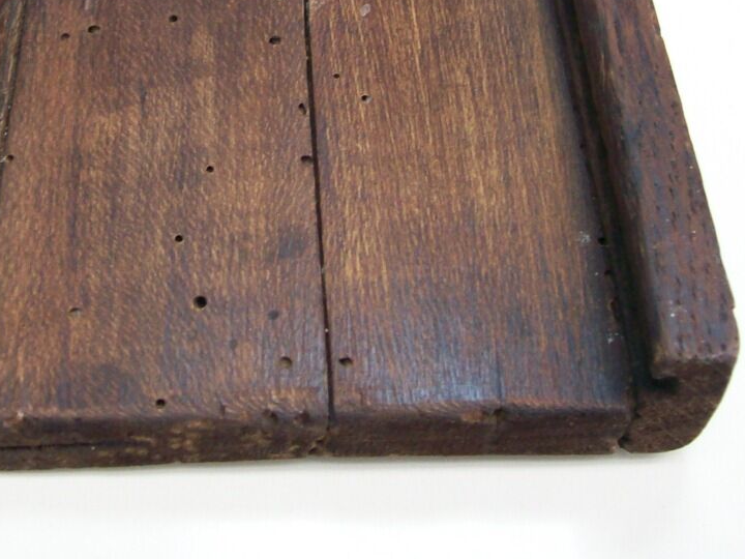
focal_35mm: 64
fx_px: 1377
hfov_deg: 30.1
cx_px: 257
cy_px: 88
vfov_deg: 22.5
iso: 160
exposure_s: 1/33.6
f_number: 2.7
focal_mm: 6
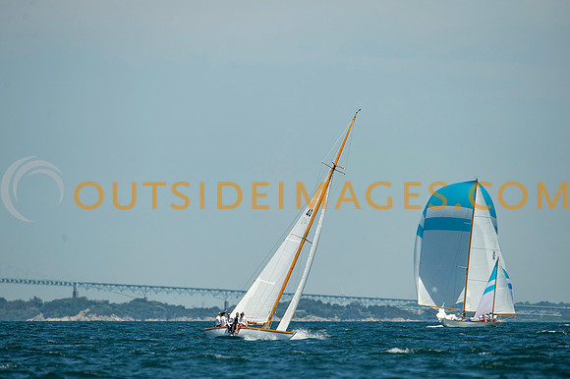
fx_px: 9808
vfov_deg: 2.2
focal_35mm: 620
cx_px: 285
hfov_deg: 3.3
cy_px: 190
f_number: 5
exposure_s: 1/3200
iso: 400
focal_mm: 600
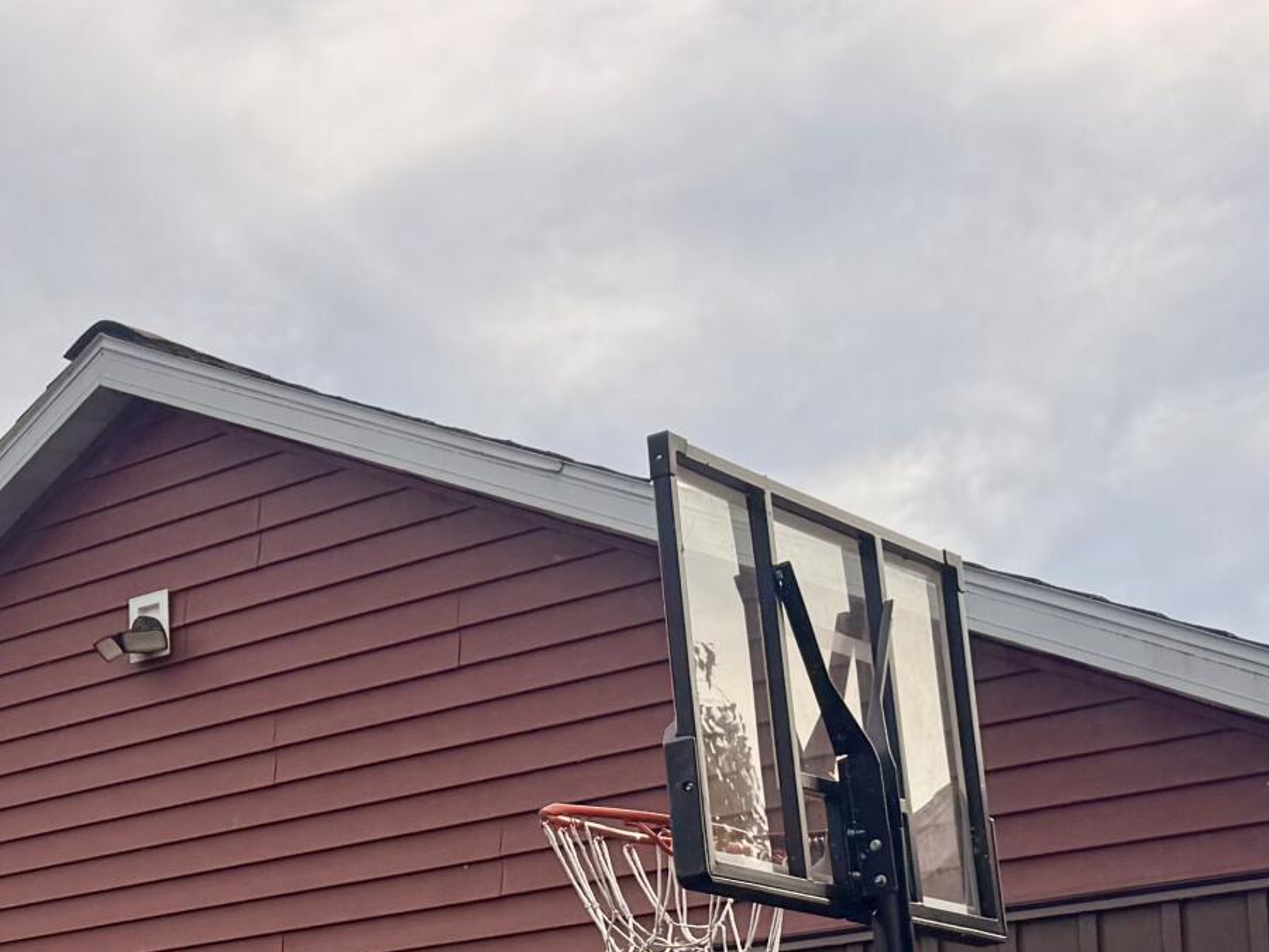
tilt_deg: +7.2
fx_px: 2933
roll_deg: +0.3
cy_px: 1042
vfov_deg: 17.8
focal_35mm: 80
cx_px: -186
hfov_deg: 22.8
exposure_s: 1/4975
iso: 80
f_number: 1.78
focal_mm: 6.76
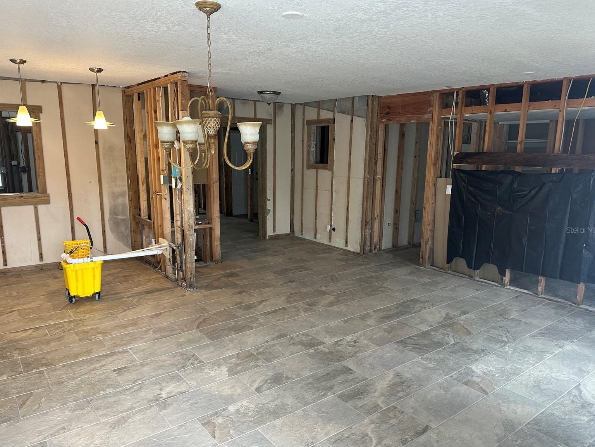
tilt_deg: -10.3
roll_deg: -1.0
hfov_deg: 69.4
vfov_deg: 54.9
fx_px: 430
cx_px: 293
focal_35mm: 25
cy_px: 230
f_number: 1.78
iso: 125
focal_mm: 6.86
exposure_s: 1/60
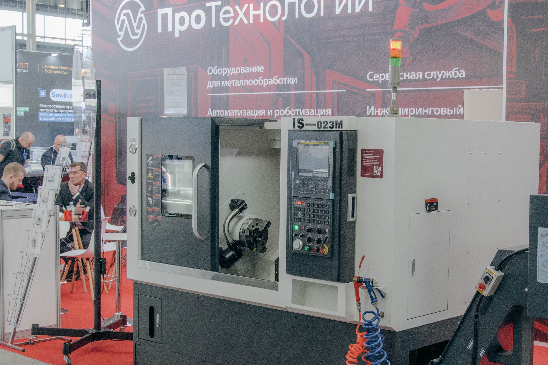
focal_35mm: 61
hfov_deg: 32.7
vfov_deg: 22.3
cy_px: 188
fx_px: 928
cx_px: 339
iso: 3200
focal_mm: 24
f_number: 6.3
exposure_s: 1/160
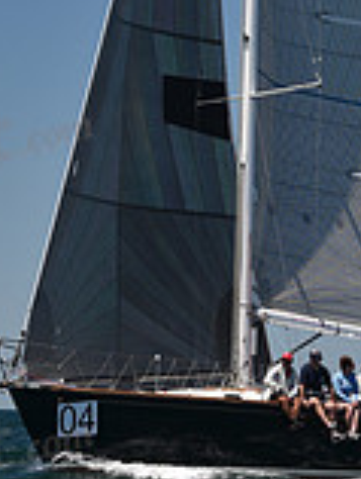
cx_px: 250
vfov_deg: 7.0
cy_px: -27
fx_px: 3911
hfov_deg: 5.3
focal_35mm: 282
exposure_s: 1/800
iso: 250
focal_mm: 80
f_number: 6.3
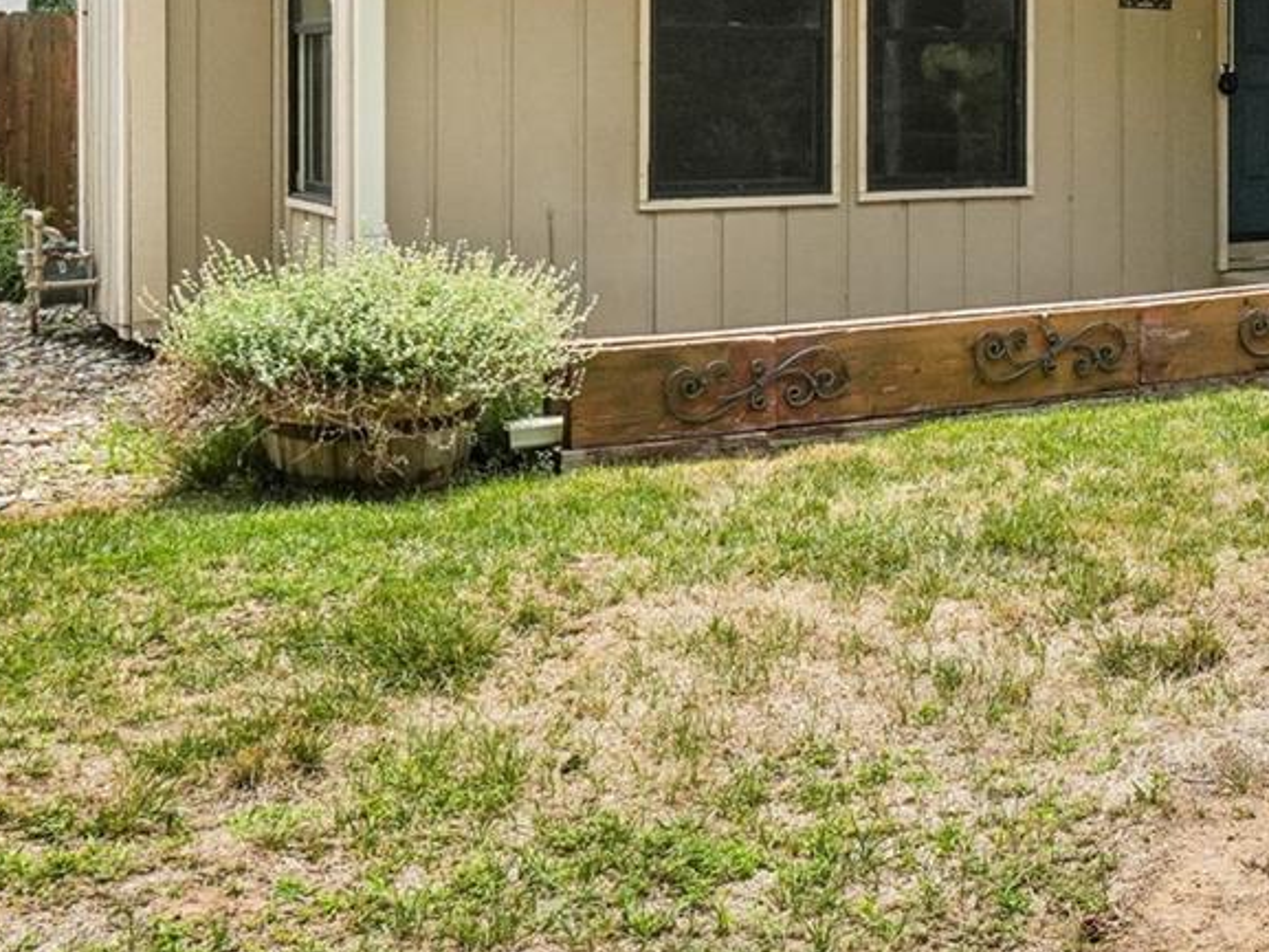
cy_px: 55
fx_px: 1760
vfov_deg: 28.8
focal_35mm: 48
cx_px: 1238
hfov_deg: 36.1
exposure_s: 1/1000
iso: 400
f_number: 8
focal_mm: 12
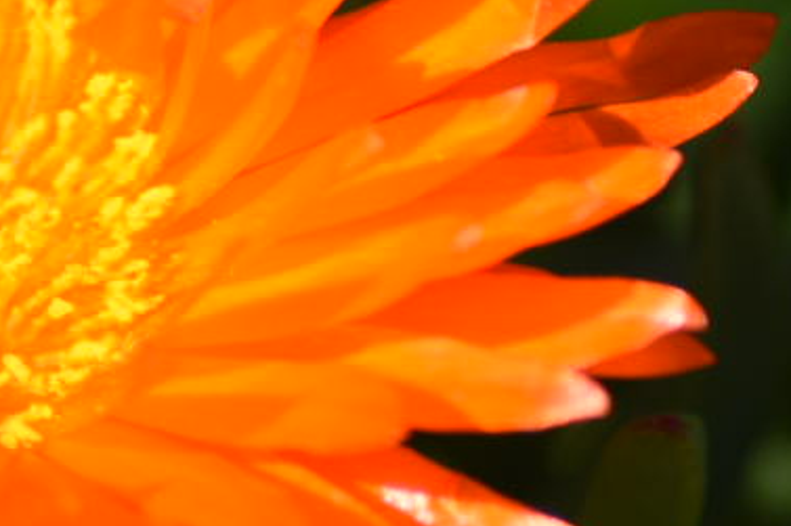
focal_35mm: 1289
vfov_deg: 1.1
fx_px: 28308
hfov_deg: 1.6
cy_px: 172
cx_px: -82
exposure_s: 1/200
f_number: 10
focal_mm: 300
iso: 100
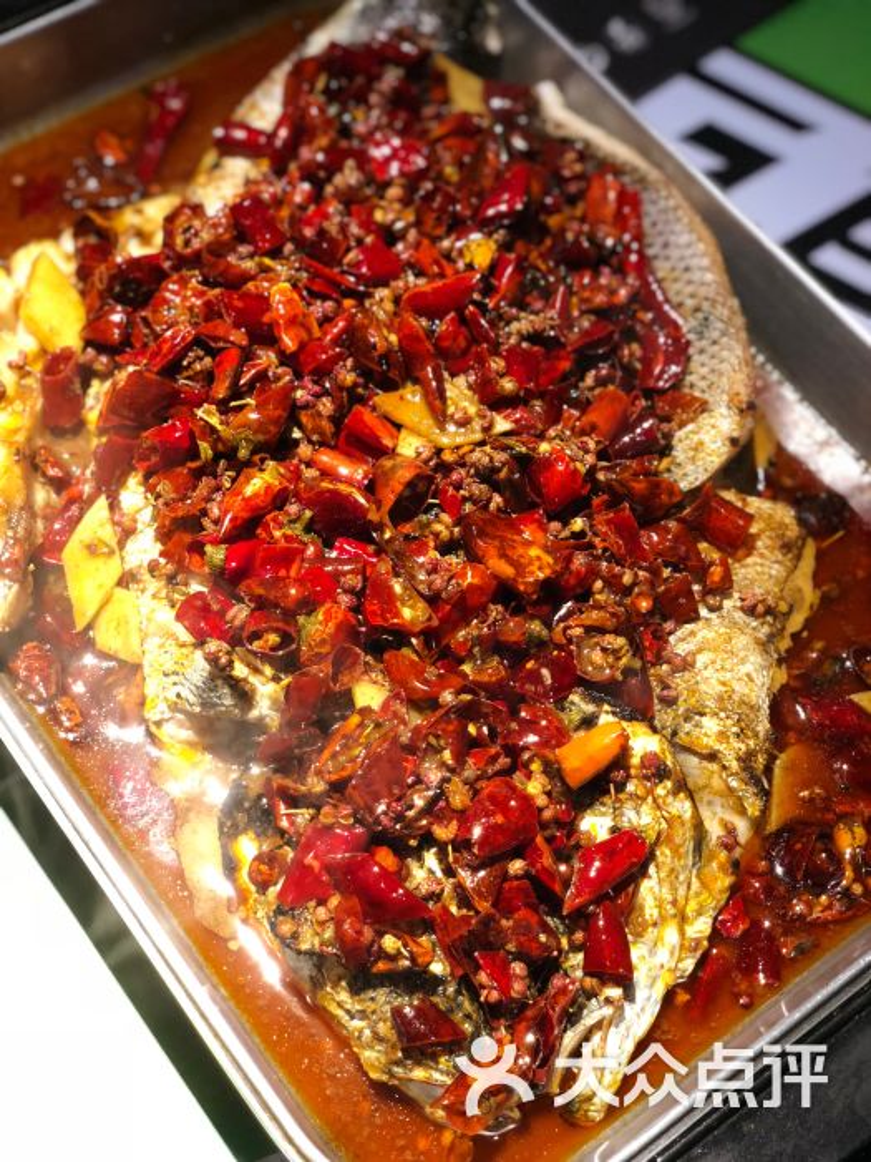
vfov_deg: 36.8
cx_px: 436
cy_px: 581
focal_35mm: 52
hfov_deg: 28.0
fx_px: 1745
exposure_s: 1/50
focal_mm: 6
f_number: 2.4
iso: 200
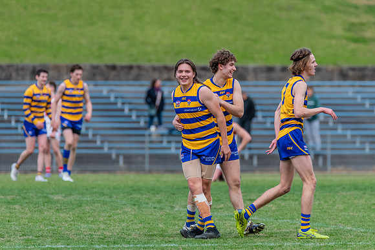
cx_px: 193
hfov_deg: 4.1
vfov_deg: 2.8
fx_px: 5176
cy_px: 105
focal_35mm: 497
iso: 1250
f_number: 6
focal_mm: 420
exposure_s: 1/1600
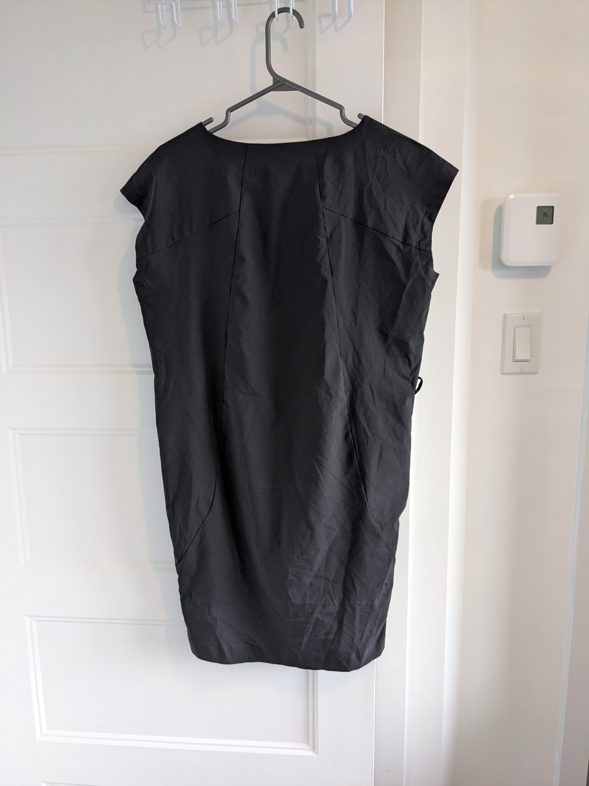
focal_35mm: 27
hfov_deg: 51.4
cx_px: 294
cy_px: 393
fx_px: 613
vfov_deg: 65.3
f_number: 1.73
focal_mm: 4.38
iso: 98
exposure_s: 1/40
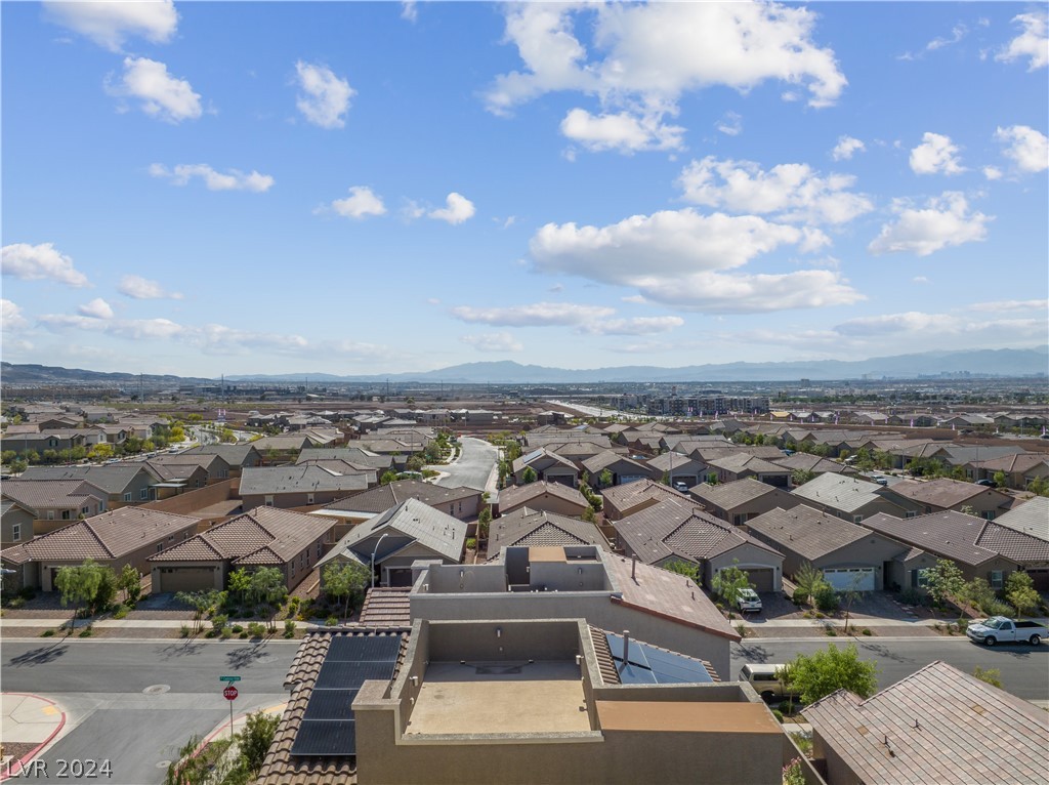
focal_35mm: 24
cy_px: 392
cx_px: 524
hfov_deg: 71.6
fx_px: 727
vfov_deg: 56.7
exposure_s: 1/15
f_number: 8
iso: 100
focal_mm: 12.29
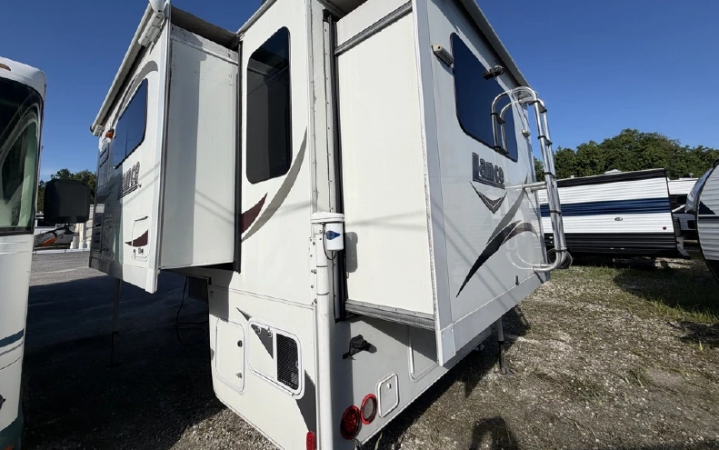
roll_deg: +1.7
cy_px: 193
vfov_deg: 74.4
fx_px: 294
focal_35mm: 15
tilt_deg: +6.0
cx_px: 357
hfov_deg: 101.4
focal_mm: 2.22
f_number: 2.2
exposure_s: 1/1745
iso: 20
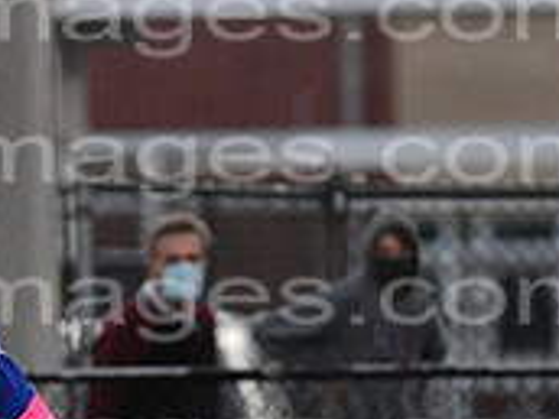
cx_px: -114
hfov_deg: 1.4
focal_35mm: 1458
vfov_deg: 1.0
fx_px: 23545
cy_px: 515
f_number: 4.5
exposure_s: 1/800
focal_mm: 300
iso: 4000
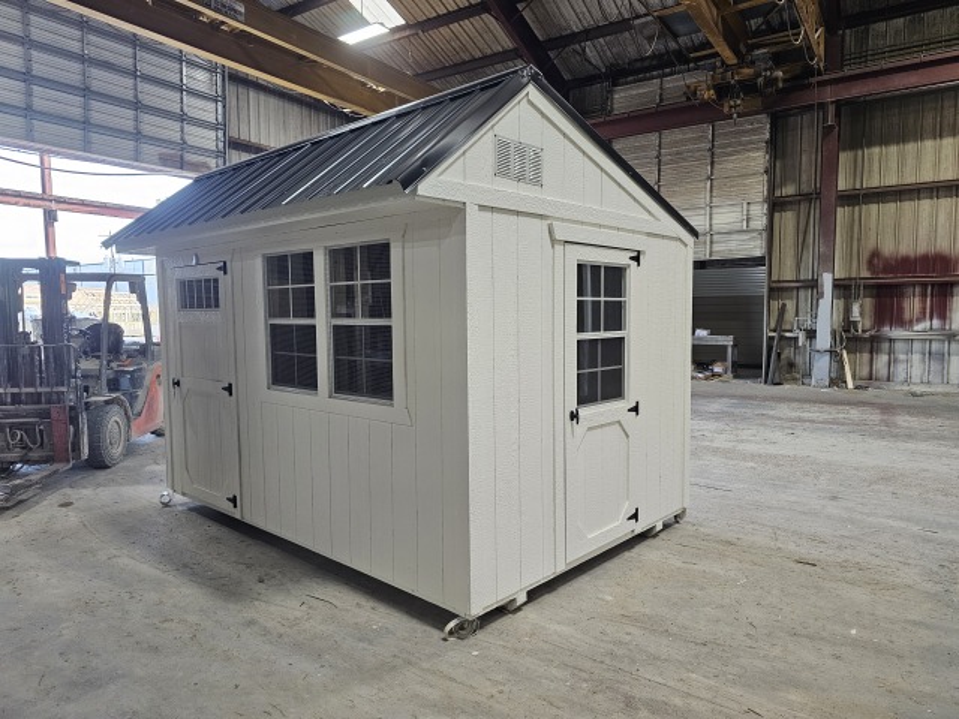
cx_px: 480
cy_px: 360
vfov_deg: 58.9
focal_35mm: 23
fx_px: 637
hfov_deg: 73.9
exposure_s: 1/170
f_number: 1.7
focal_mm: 6.3
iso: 400
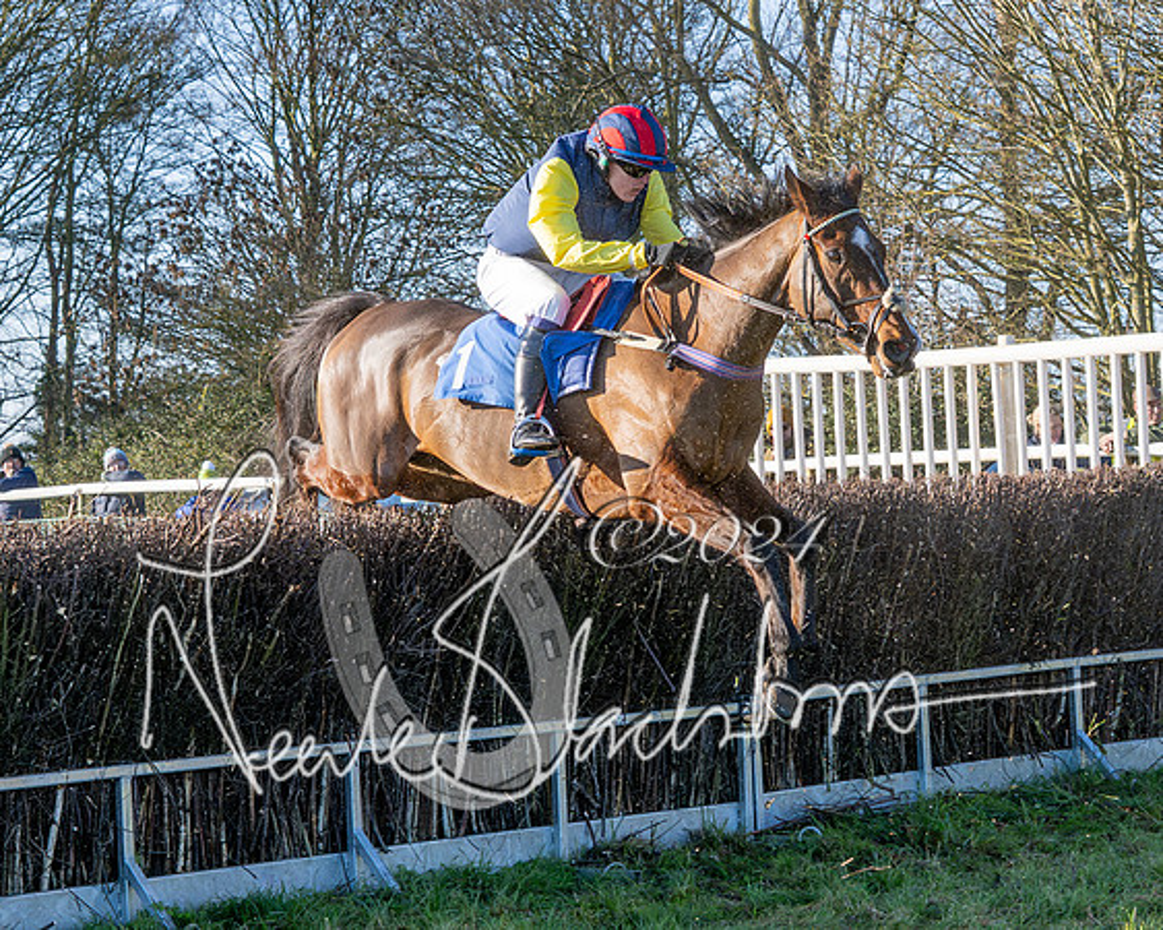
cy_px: 460
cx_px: 494
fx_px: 3641
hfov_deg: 18.1
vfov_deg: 14.5
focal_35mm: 106
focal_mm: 35
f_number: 5
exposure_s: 1/1250
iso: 400
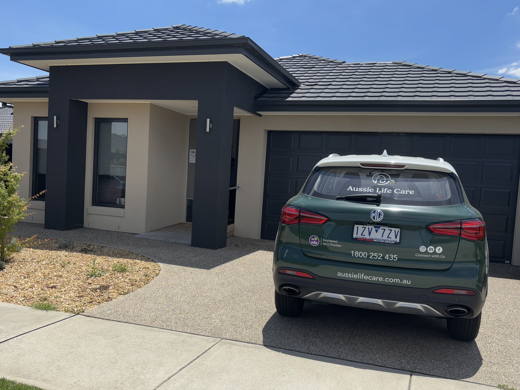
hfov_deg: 53.9
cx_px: 240
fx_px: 511
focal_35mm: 34
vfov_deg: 41.7
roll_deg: -3.7
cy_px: 214
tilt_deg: -4.4
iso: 50
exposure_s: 1/3937
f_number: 1.6
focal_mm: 5.96
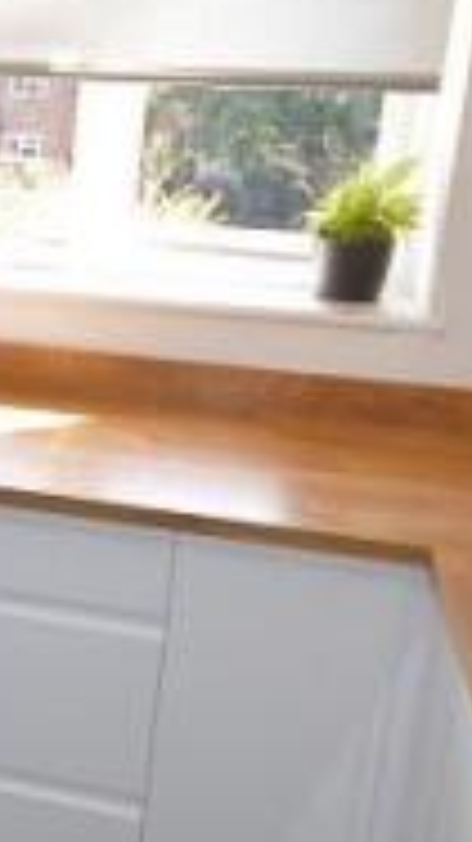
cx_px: -310
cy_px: 371
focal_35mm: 55
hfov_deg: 18.3
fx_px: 1225
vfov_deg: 37.8
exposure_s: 1/125
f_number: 4
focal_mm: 10
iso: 360
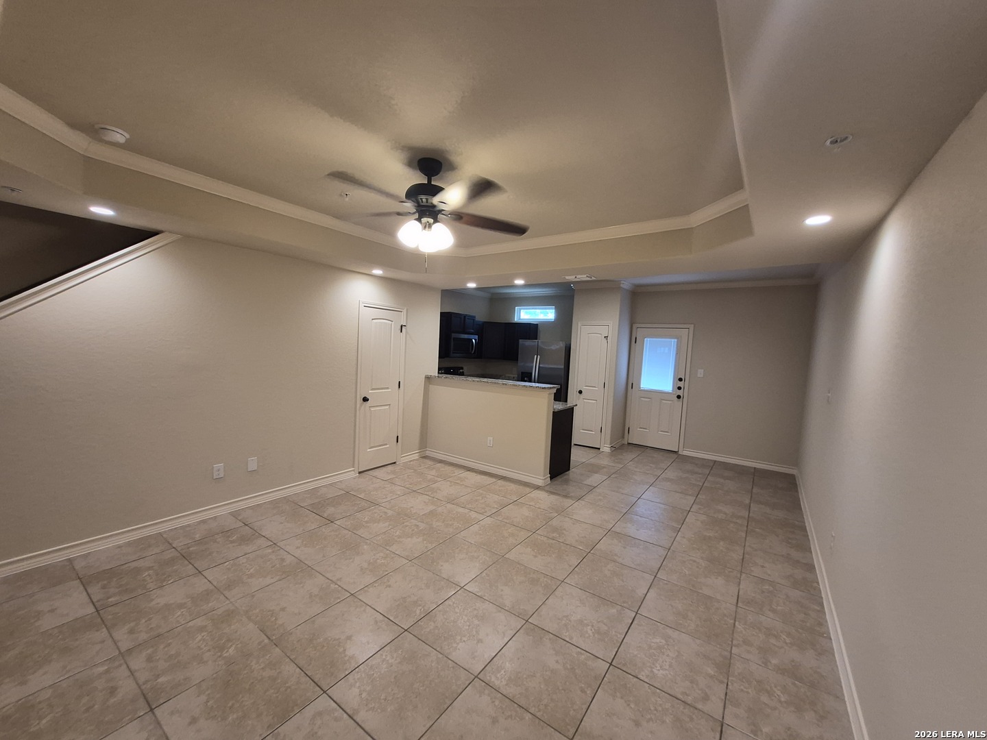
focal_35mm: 13
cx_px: 494
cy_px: 370
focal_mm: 1.74
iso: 250
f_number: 2.2
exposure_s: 1/60
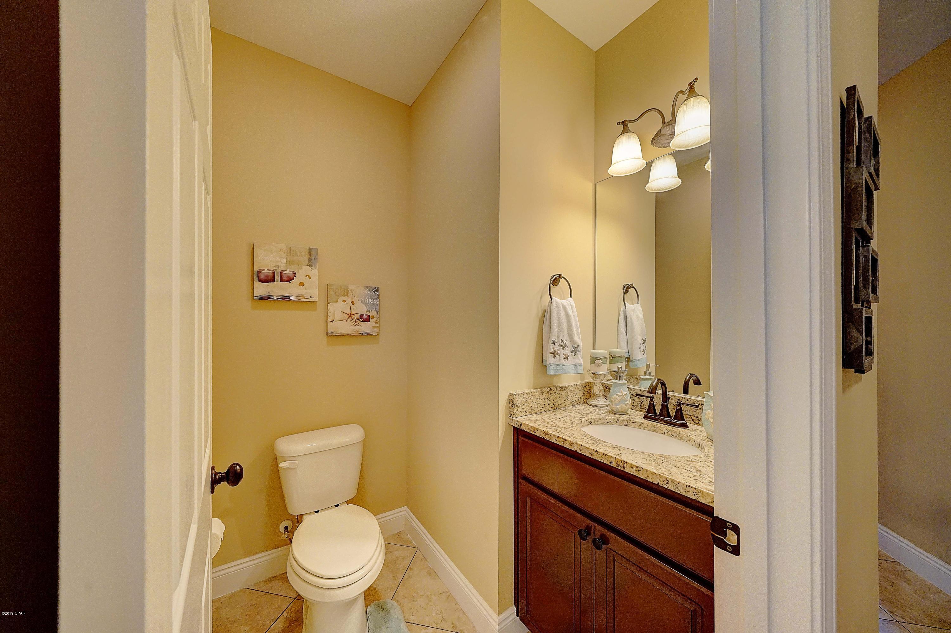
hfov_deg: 112.6
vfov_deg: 90.0
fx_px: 317
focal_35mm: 12
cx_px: 476
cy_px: 316
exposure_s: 1/60
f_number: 8
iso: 3200
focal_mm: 12
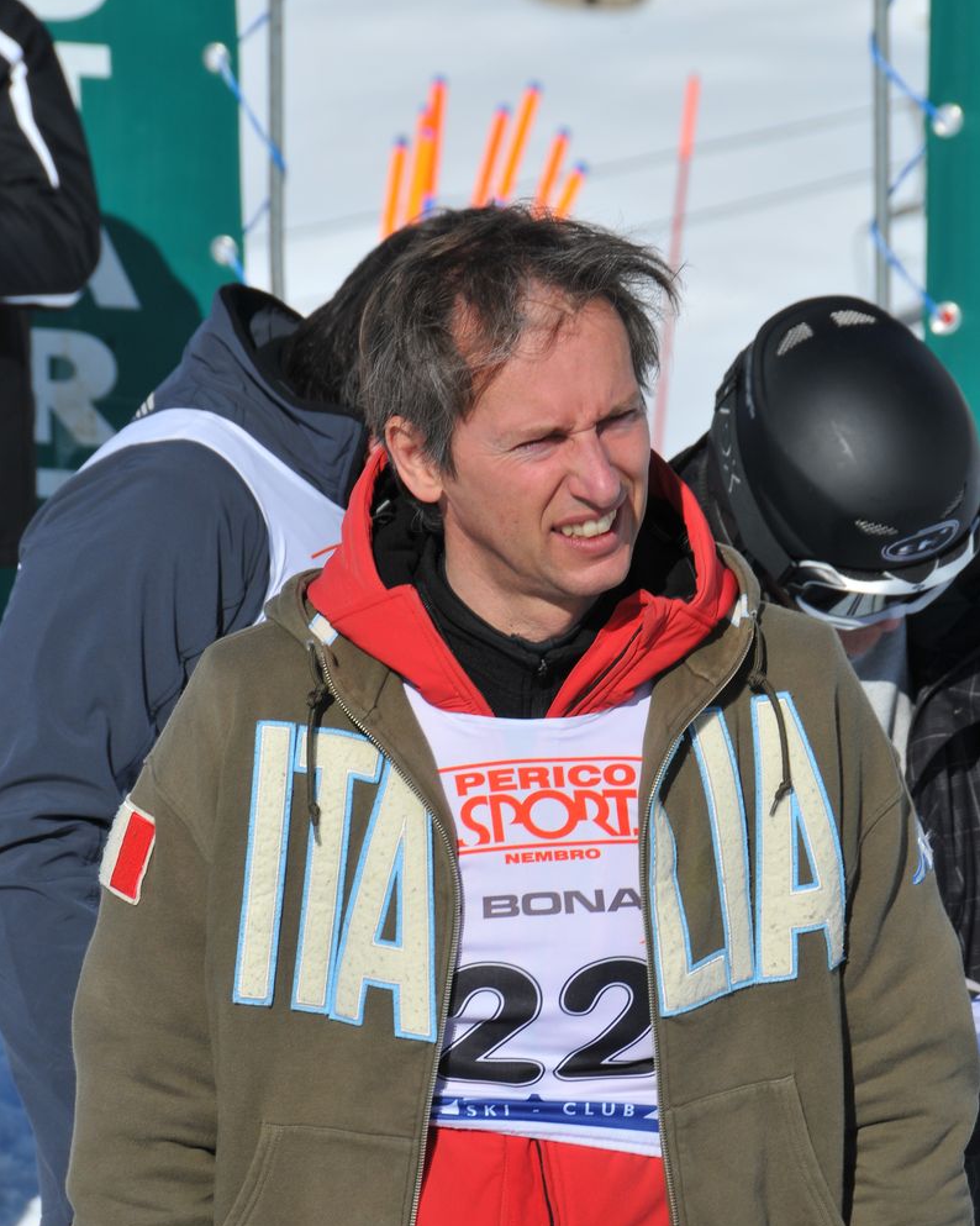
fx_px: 12331
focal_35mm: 340
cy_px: 717
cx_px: 489
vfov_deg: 5.7
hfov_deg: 4.6
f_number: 13
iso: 200
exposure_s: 1/500
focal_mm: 200
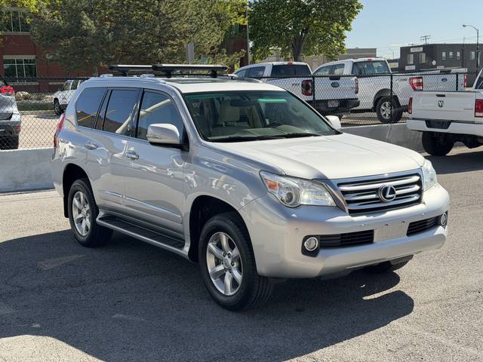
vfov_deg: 30.3
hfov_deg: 39.7
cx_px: 242
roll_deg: +3.5
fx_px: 670
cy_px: 181
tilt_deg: -6.1
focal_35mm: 48
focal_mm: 6.76
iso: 100
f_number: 1.78
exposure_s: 1/1429
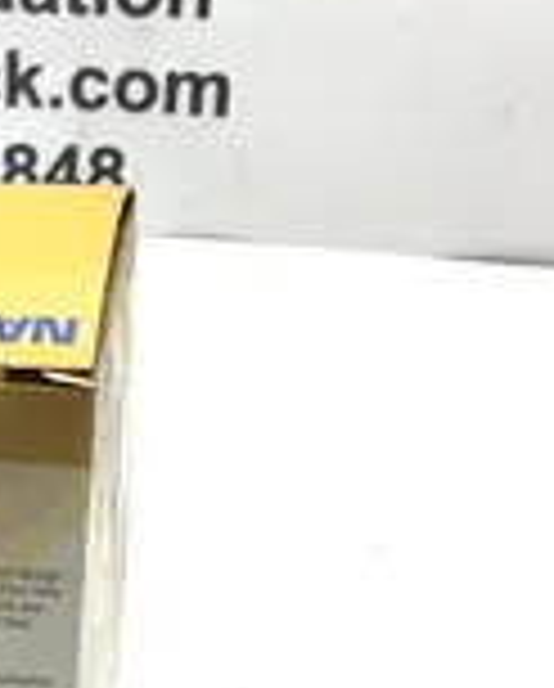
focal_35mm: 79
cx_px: -117
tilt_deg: -27.8
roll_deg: +0.4
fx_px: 1614
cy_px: 544
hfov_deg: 18.4
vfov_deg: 23.8
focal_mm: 3.3
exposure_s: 1/60
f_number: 2.4
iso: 25
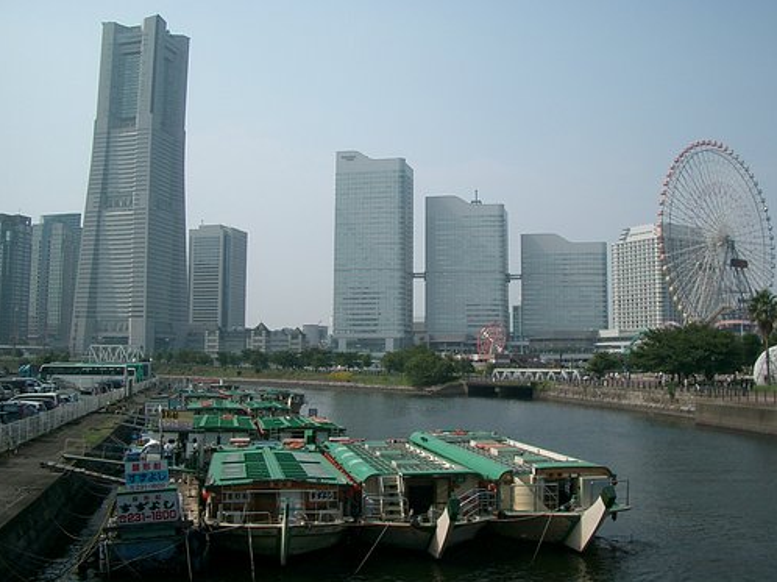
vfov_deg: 39.6
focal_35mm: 36
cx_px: 393
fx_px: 808
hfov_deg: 51.4
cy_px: 286
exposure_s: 1/640
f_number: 4.3
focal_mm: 5.8
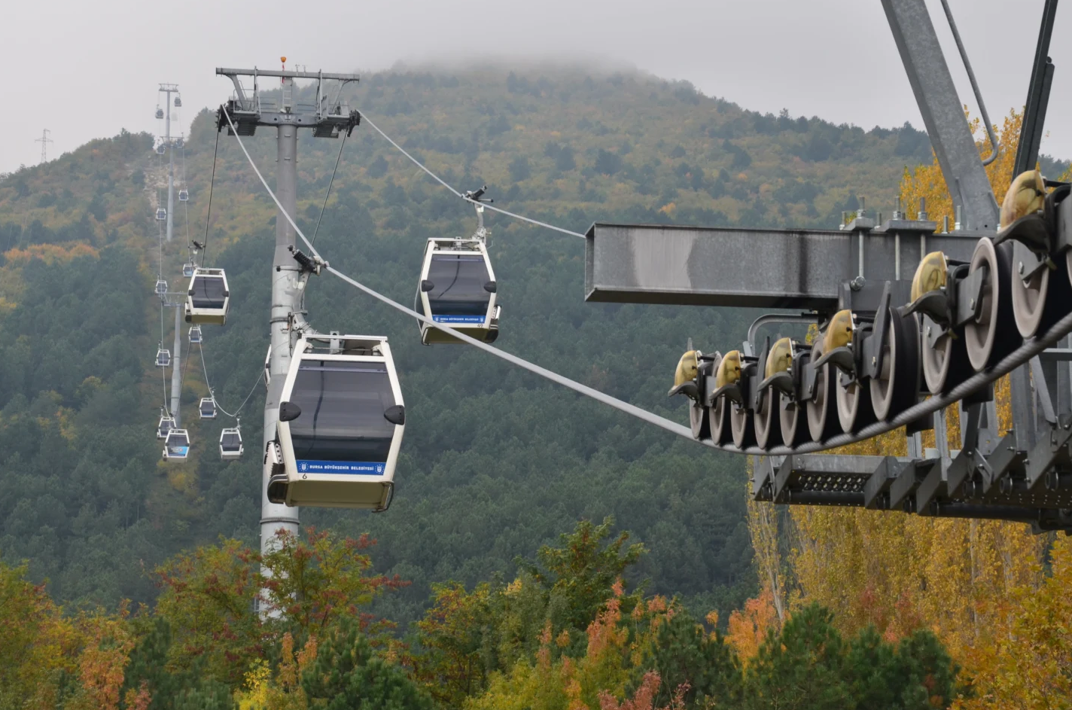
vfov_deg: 11.6
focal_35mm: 118
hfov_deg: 17.4
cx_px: 570
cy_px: 328
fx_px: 3506
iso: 200
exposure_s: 1/60
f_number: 10
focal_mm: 70
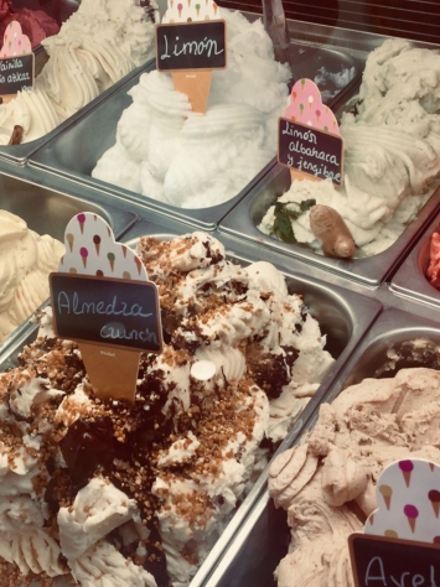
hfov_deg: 30.7
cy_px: 261
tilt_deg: -38.3
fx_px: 797
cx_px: 162
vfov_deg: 40.4
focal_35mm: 47
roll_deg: +8.6
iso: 32
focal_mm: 4.15
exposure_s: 1/111
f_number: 2.2
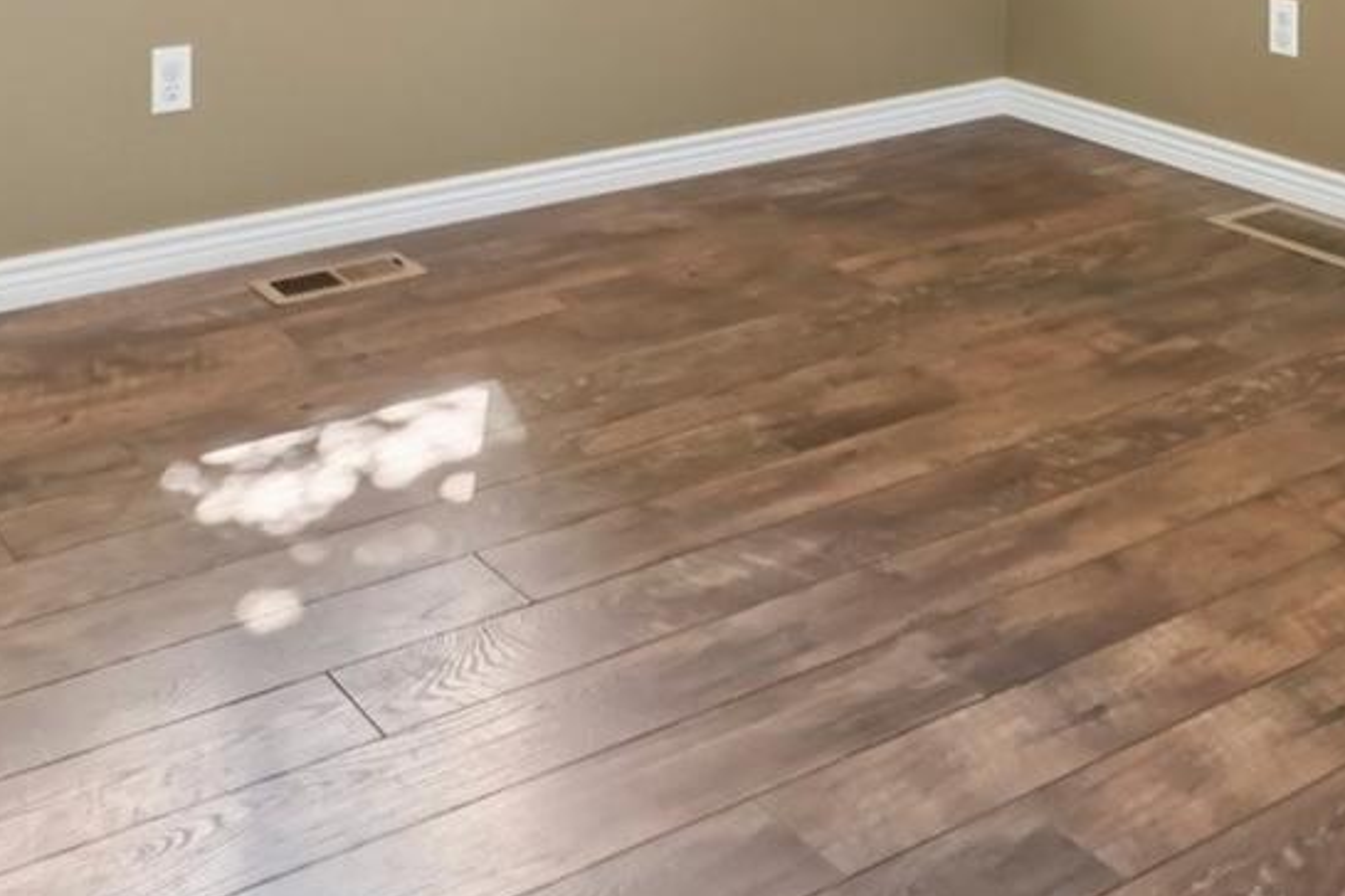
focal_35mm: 48
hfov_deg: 40.7
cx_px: 777
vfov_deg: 23.5
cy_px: -365
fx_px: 1810
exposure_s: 1/30
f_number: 8
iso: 400
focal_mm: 11
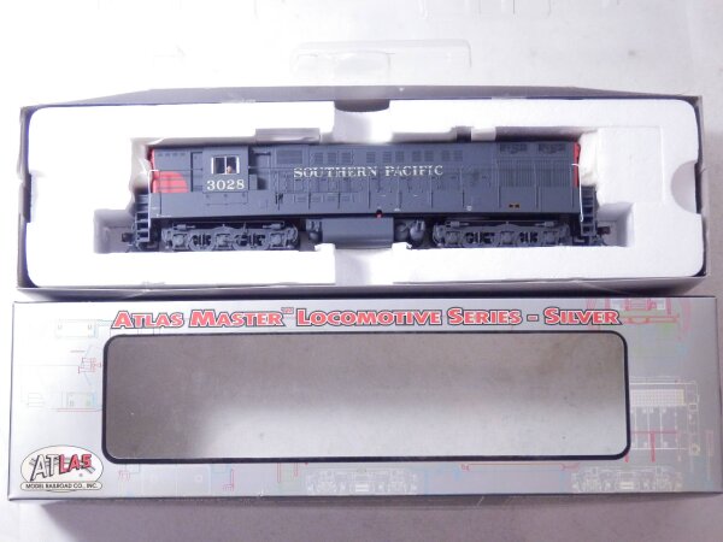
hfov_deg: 29.4
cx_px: 362
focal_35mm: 66
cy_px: 271
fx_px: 1378
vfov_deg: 22.3
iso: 1000
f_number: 4.4
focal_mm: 11.9
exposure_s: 1/160
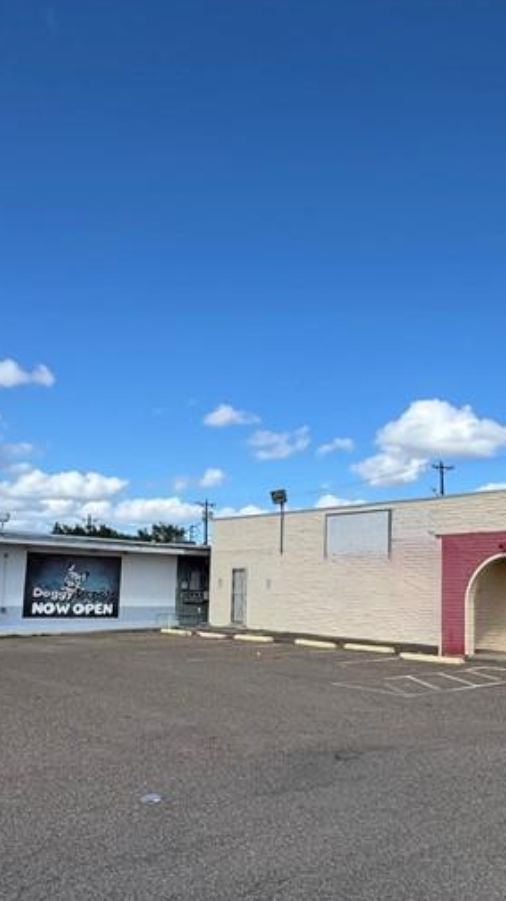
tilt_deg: +5.2
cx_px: 375
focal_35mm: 31
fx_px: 740
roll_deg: -1.7
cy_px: 522
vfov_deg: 62.3
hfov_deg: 36.9
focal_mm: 2.22
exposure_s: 1/2770
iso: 50
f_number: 2.2
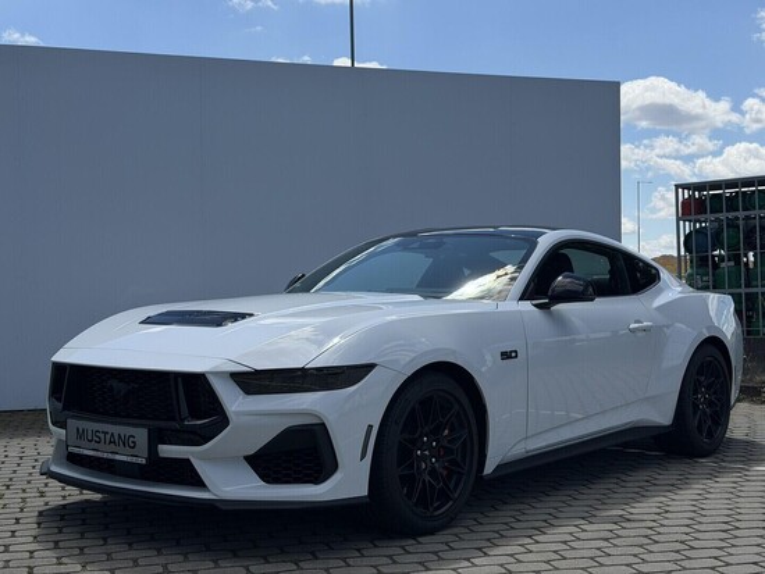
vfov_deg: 30.3
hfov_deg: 39.6
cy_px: 287
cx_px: 382
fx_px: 1061
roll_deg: +1.7
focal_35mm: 48
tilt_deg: +0.2
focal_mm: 6.76
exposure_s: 1/6024
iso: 64
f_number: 1.78
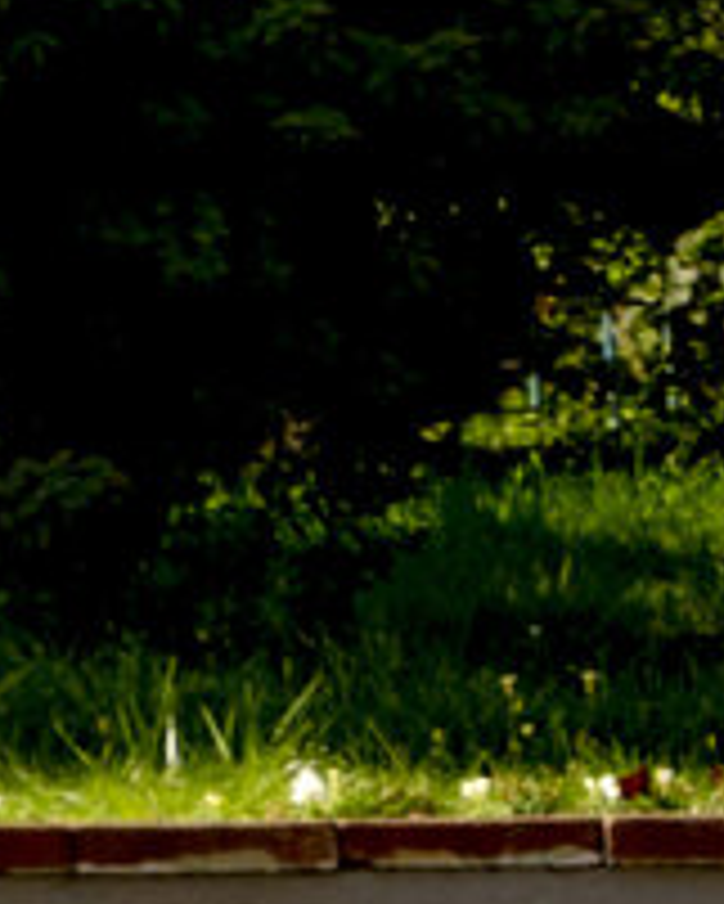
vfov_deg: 1.4
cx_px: 2388
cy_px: -861
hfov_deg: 1.1
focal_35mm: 1362
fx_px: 36447
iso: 220
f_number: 10
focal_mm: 95
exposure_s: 1/160
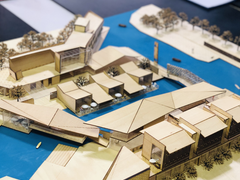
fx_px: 506
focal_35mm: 73
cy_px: 105
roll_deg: -4.5
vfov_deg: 20.1
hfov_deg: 26.7
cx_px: 110
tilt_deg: -31.7
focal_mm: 6
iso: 100
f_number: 2.4
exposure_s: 1/30
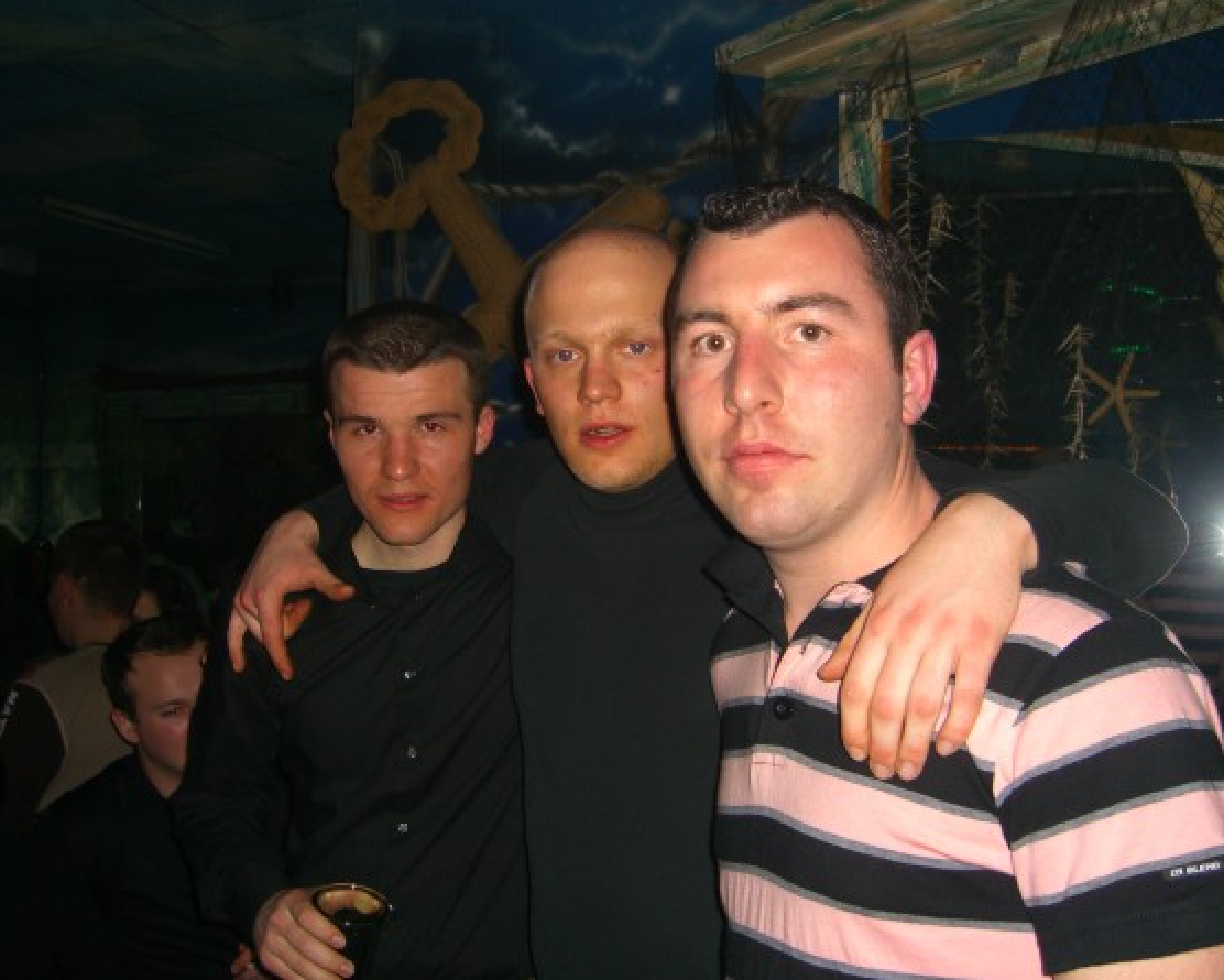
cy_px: 487
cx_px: 612
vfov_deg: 37.3
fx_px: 1449
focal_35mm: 40
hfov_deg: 45.8
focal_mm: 7.9
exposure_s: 1/60
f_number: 2.8
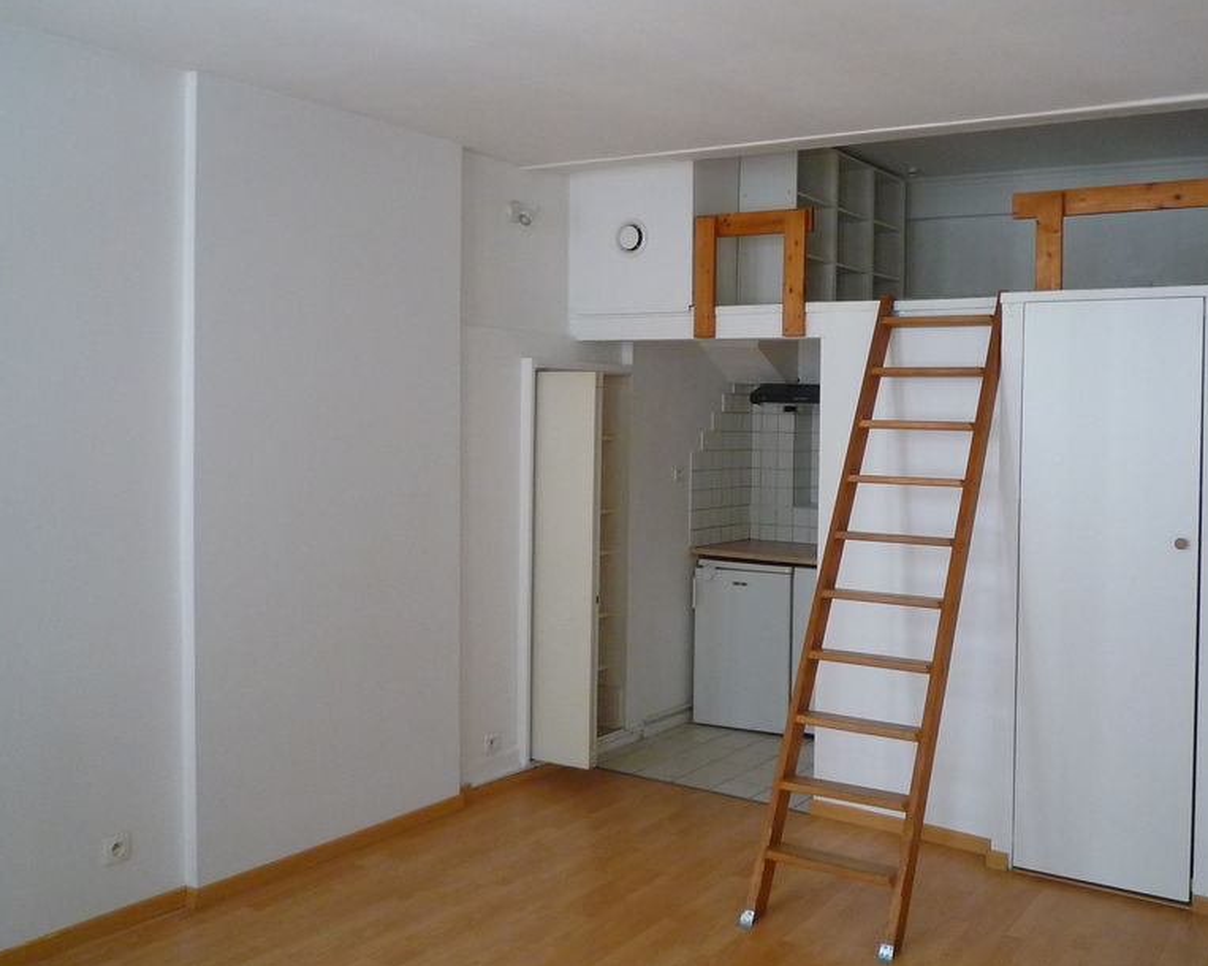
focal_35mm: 32
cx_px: 754
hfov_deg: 55.0
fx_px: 1144
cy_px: 426
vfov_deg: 45.7
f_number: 2.8
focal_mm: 4.4
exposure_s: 1/30
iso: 250
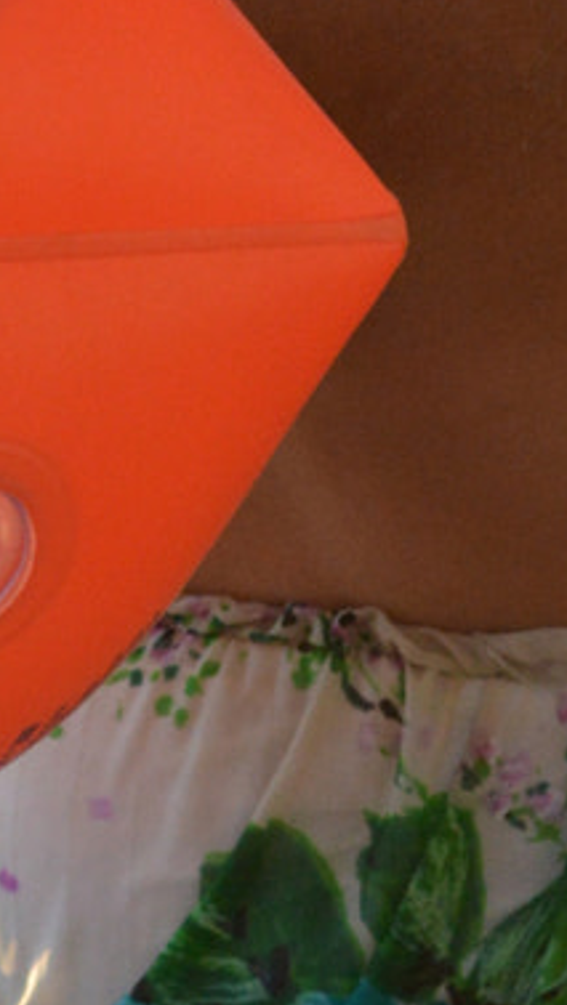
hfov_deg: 3.3
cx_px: -77
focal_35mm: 365
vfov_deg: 5.9
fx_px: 9748
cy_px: 29
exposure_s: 1/640
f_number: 5.6
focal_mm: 55
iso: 800
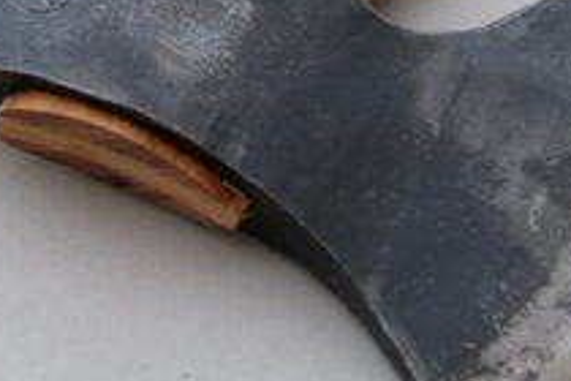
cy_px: 76
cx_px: 340
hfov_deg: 8.7
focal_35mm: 237
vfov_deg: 5.8
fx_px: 3759
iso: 800
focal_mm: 55
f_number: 4
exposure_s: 1/56
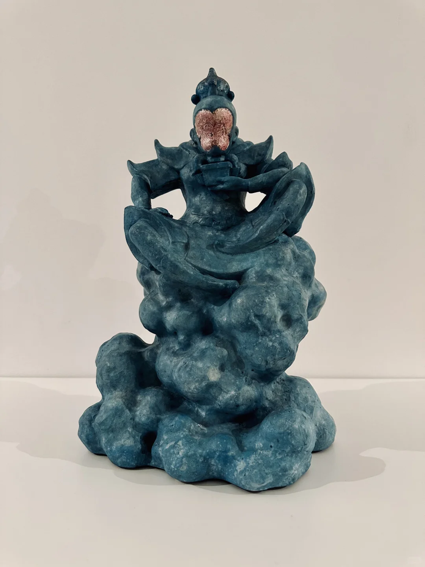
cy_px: 284
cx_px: 212
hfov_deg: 56.8
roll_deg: -0.3
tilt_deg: -3.1
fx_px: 393
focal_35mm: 24
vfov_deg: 71.6
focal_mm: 6.86
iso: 400
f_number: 1.78
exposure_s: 1/50
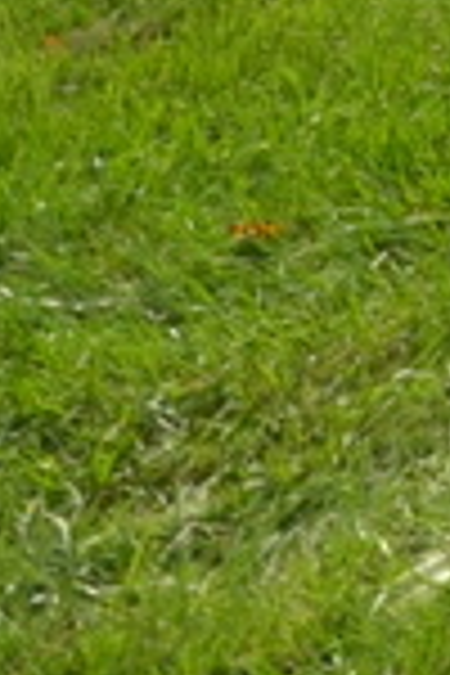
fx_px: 3037
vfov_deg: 9.0
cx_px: 2520
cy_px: -1629
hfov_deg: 5.4
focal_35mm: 162
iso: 100
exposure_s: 1/200
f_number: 8
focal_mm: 10
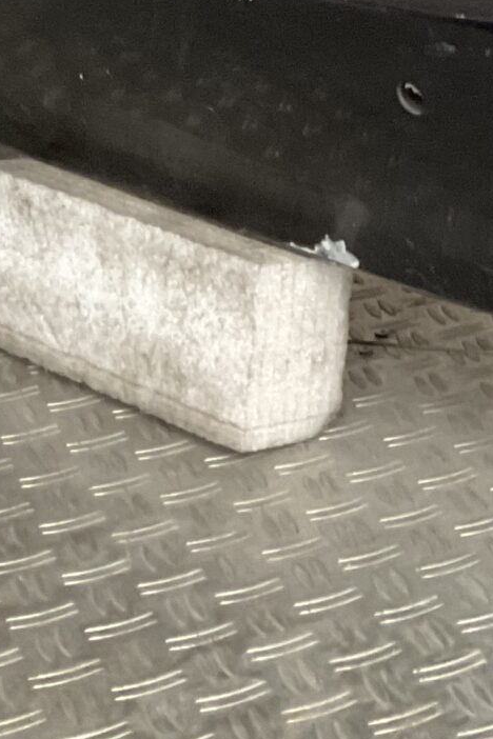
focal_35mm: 110
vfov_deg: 18.2
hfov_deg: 11.2
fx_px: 2259
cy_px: 55
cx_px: 1001
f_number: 1.8
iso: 100
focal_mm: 3
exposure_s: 1/50
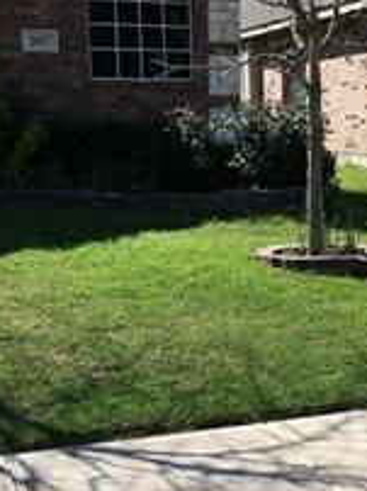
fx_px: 977
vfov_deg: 28.2
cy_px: 267
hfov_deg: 20.8
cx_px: 335
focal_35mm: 69
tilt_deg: -8.7
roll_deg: -0.5
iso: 25
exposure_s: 1/1399
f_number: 2.2
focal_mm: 4.15
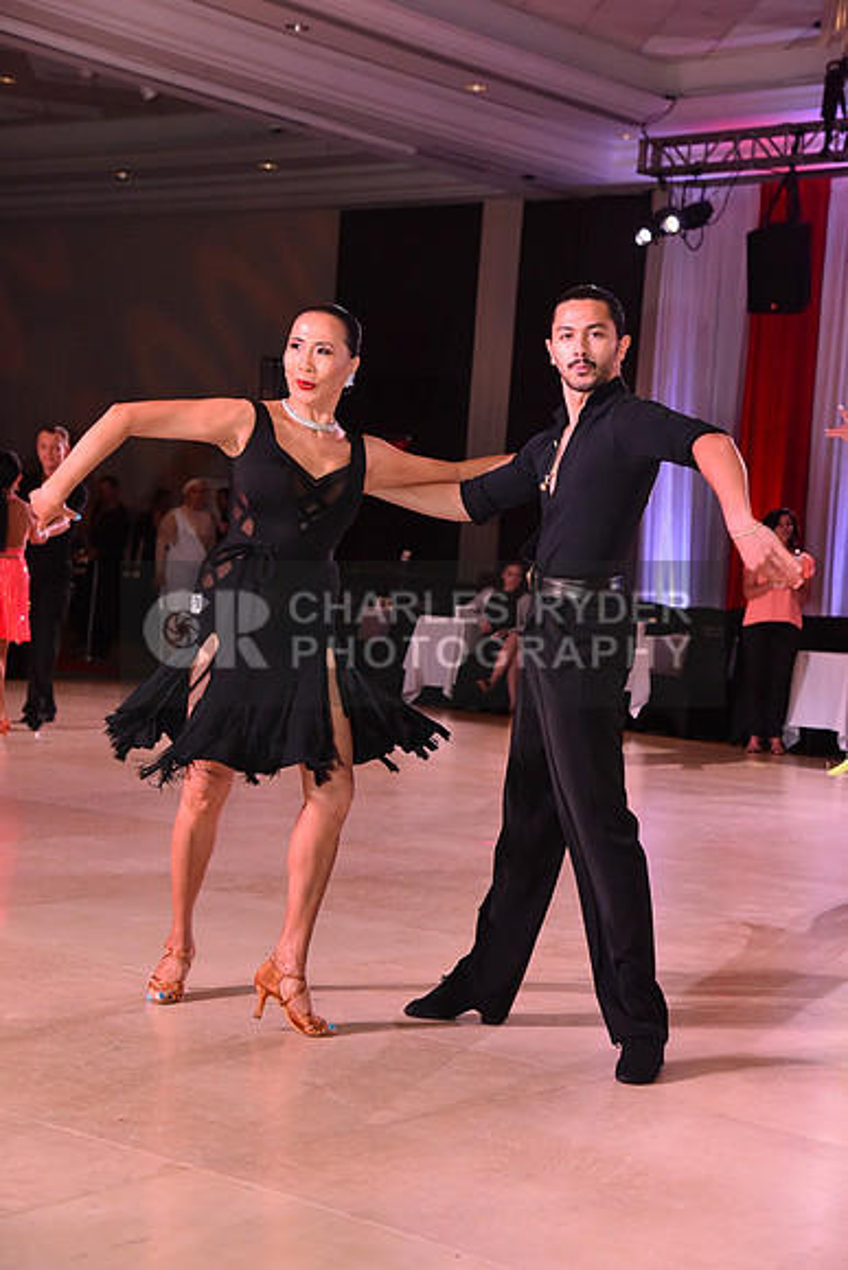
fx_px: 2330
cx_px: 424
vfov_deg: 30.5
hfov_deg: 20.6
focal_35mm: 66
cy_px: 635
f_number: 6.3
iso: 2500
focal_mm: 66
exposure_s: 1/320
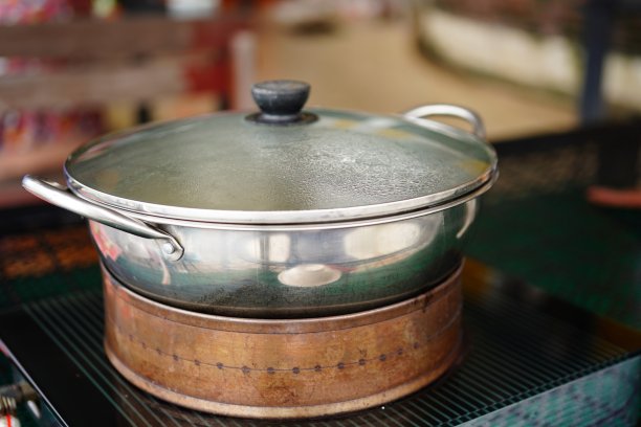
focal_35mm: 50
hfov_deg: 39.6
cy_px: 214
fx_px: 890
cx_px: 320
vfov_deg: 27.0
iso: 100
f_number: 2.8
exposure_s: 1/60
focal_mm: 50
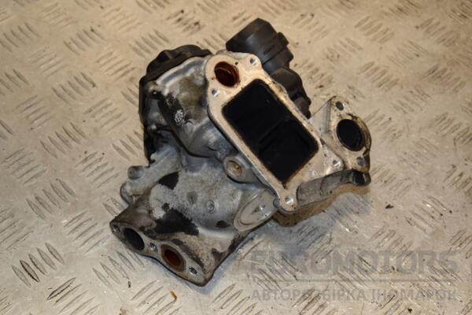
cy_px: 158
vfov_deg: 22.6
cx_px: 236
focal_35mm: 60
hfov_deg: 33.4
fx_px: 787
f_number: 7.1
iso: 800
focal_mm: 40
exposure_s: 1/200
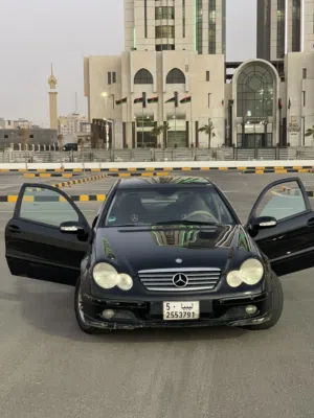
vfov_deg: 30.3
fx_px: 774
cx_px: 157
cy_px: 209
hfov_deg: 22.9
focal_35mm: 64
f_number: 2.2
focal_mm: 7.5
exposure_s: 1/40
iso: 320
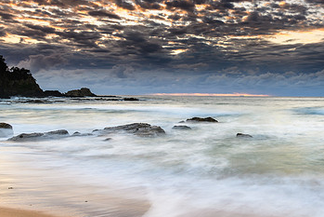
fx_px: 360
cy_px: 86
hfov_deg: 47.1
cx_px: 233
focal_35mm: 40
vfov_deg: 33.3
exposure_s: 3
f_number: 10
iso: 31
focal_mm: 24
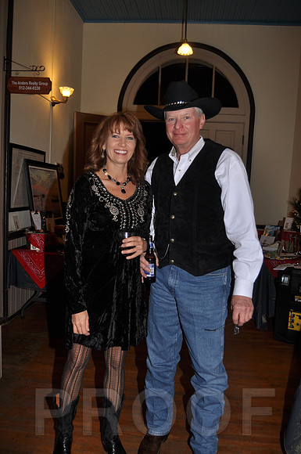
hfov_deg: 39.9
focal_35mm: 33
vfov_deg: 57.3
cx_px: 150
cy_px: 227
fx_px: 415
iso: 200
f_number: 4
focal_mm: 22
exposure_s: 1/60
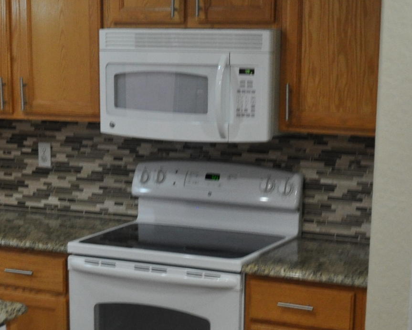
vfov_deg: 16.7
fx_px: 1073
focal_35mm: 88
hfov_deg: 21.7
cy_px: 390
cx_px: 143
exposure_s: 1/30
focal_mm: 18
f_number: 3.5
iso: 800
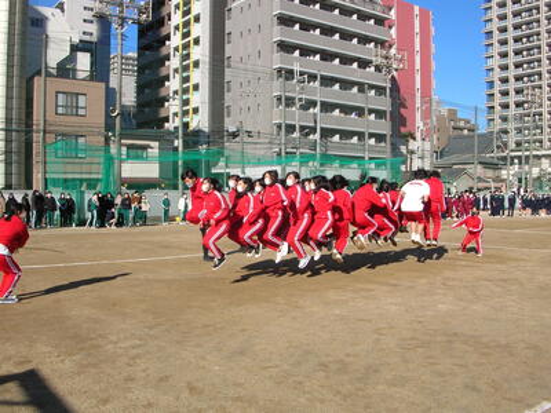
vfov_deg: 40.7
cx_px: 276
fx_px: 557
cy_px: 206
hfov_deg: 52.6
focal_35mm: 35
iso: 50
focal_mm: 5.8
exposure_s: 1/311
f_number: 5.6
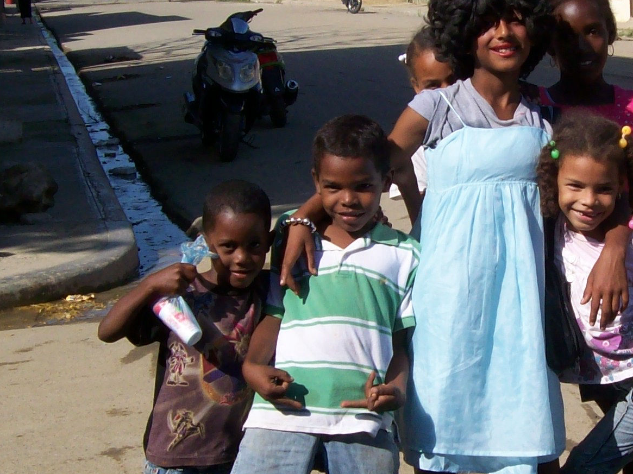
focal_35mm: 88
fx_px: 1609
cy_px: 218
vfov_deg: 16.8
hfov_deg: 22.0
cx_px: 512
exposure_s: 1/803
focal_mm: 6
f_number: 4.8
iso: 80
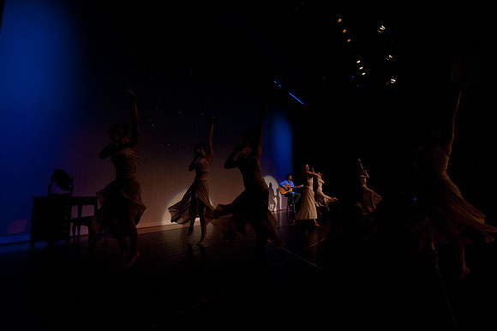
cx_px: 248
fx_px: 235
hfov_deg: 93.3
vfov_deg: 70.4
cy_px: 166
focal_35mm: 17
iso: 3200
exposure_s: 1/200
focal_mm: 17
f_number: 4
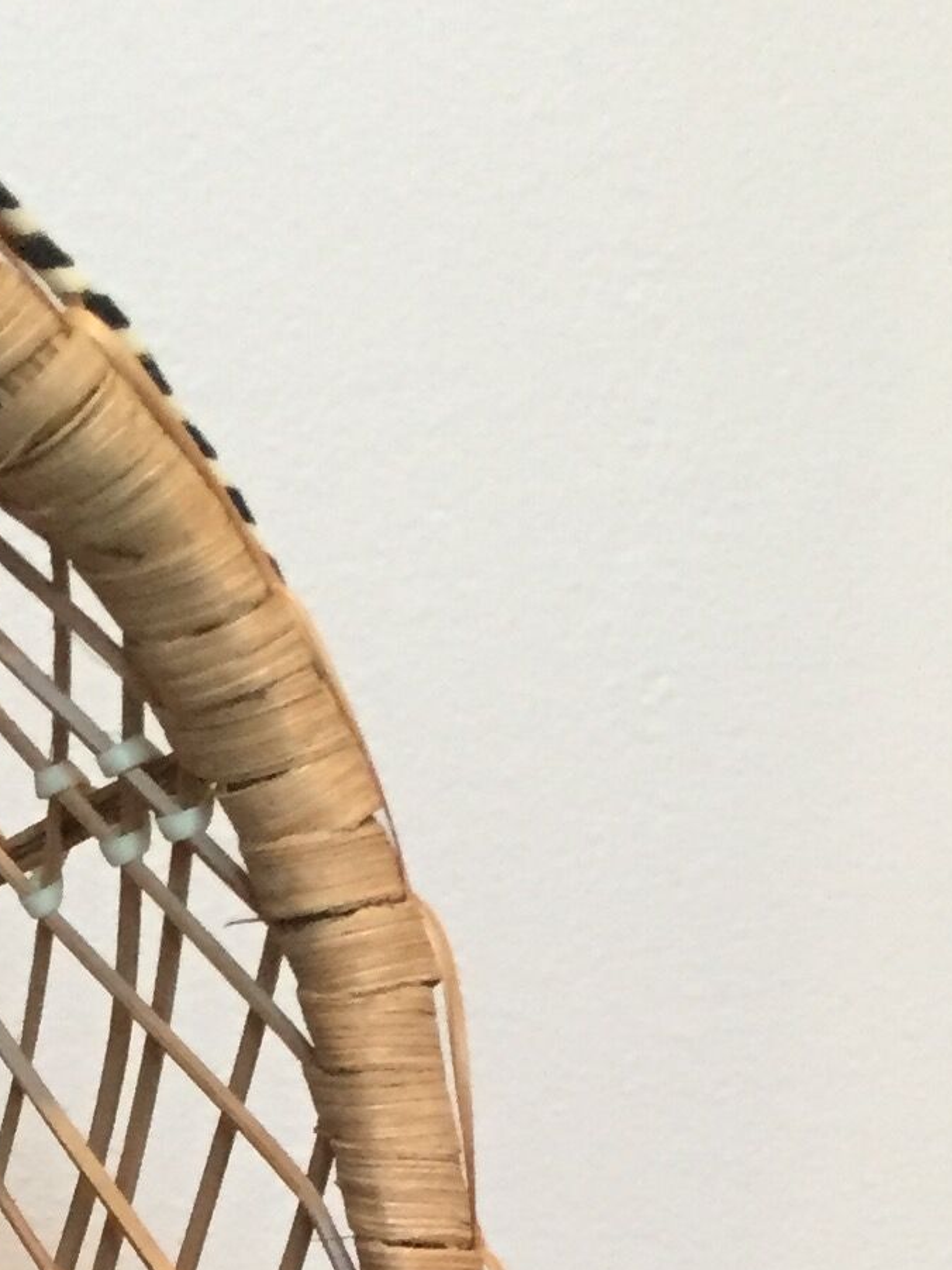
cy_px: 2097
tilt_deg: -13.4
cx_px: -325
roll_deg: +0.1
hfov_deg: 13.5
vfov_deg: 16.4
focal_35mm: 105
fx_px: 3849
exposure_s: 1/20
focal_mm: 4.15
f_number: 2.2
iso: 250
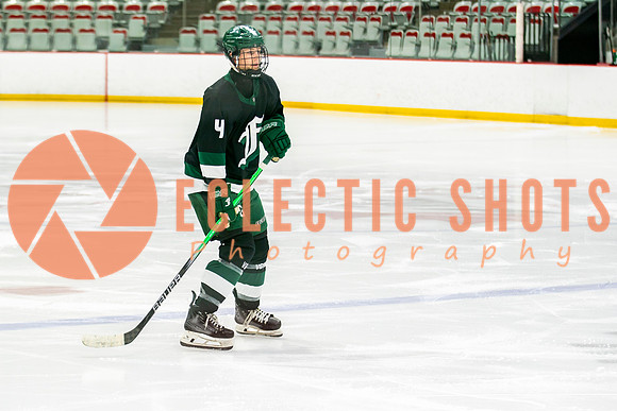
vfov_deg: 9.2
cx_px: 221
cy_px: 192
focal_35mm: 150
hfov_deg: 13.7
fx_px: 2567
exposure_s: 1/640
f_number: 3.2
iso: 800
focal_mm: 95
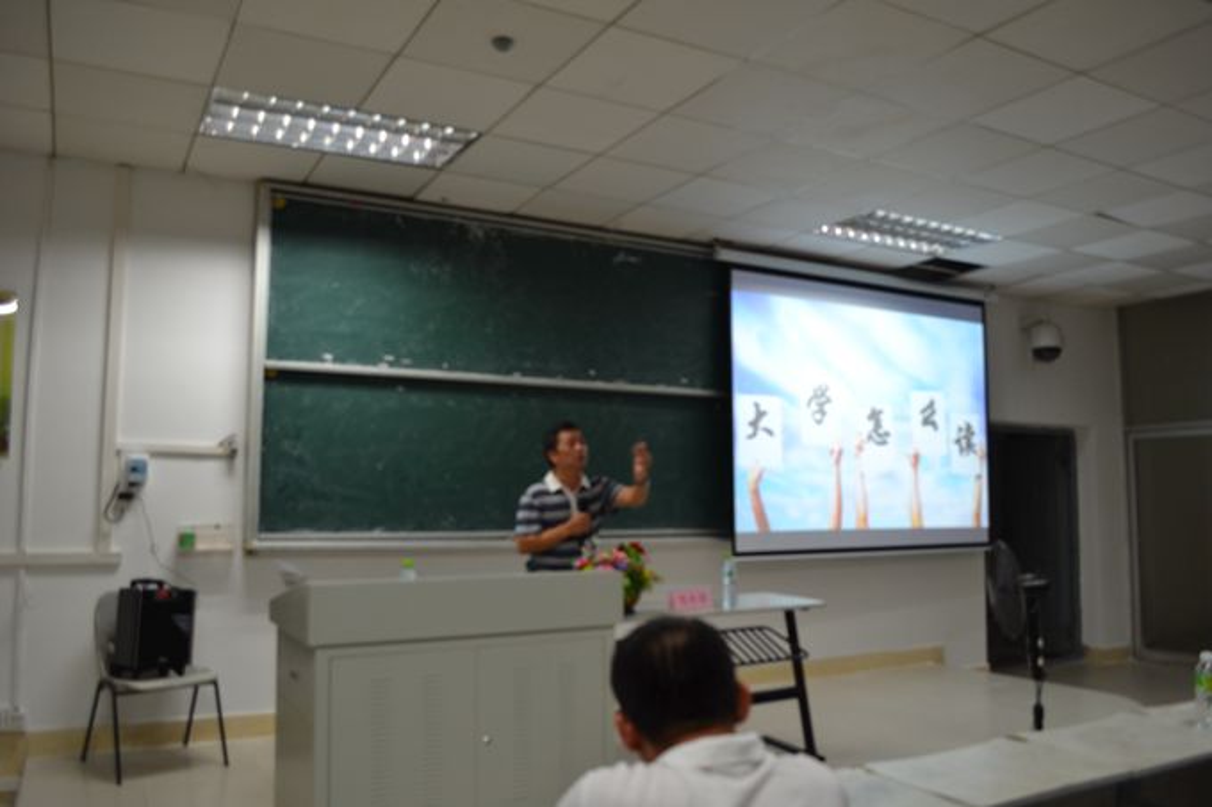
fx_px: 909
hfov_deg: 67.4
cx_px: 606
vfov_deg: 47.9
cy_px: 404
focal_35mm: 27
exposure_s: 1/50
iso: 400
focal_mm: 18
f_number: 3.5
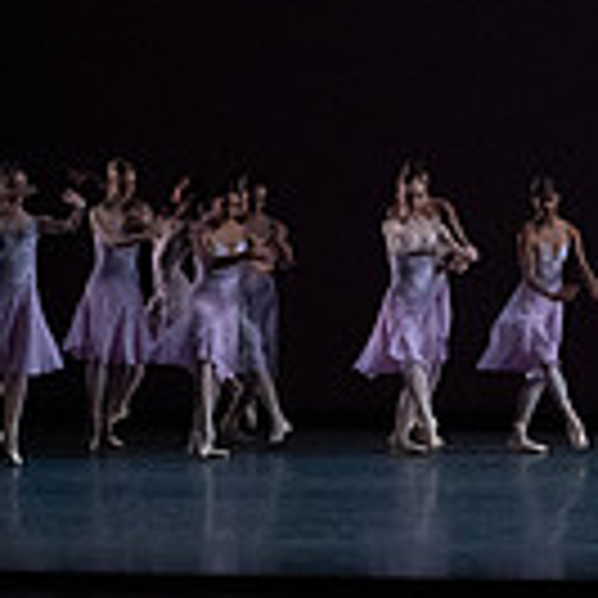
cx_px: 1169
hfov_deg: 6.5
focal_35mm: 260
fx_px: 5082
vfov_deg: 6.7
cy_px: 11
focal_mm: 70
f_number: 13
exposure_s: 1/400
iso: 12800
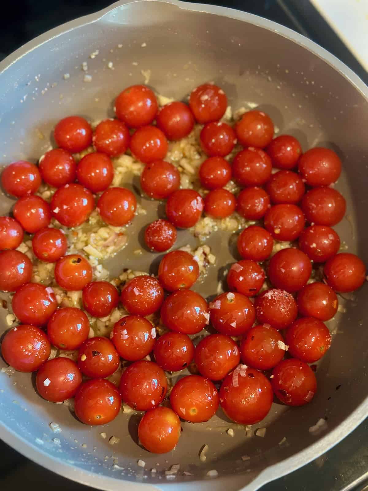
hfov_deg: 30.3
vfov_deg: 39.7
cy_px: 246
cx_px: 184
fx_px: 680
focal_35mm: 48
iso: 500
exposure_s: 1/40
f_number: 1.8
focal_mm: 6.9
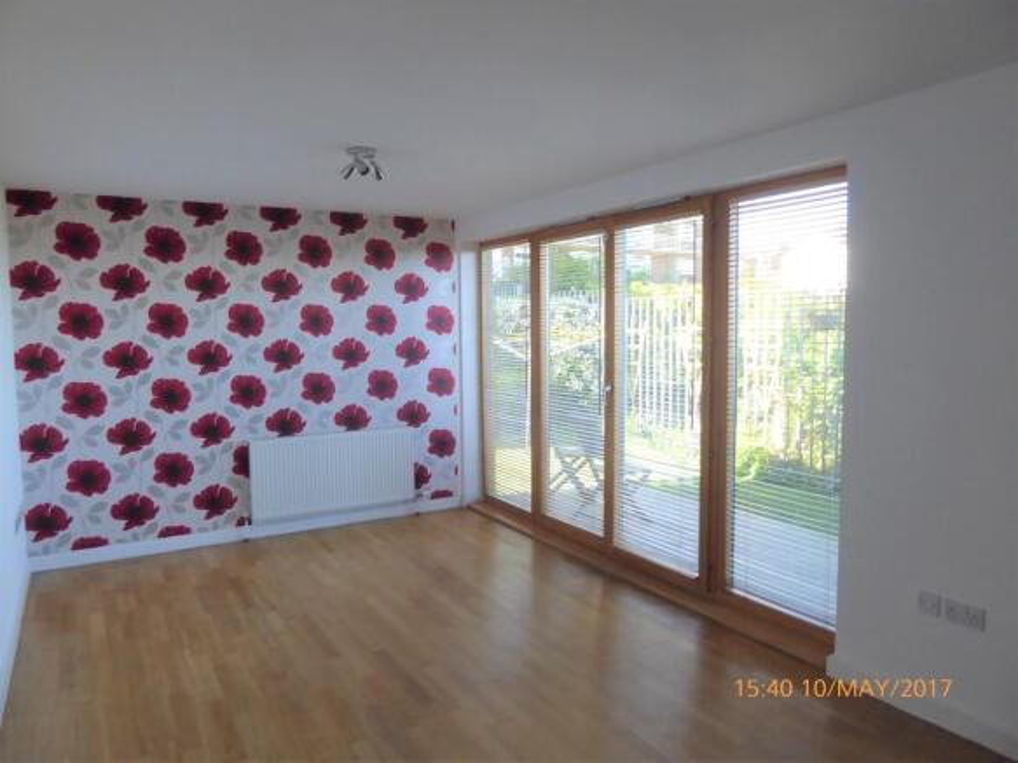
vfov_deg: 54.9
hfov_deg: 69.4
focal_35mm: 25
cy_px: 382
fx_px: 735
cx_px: 509
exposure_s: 1/125
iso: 250
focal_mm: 4.3
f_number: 3.3
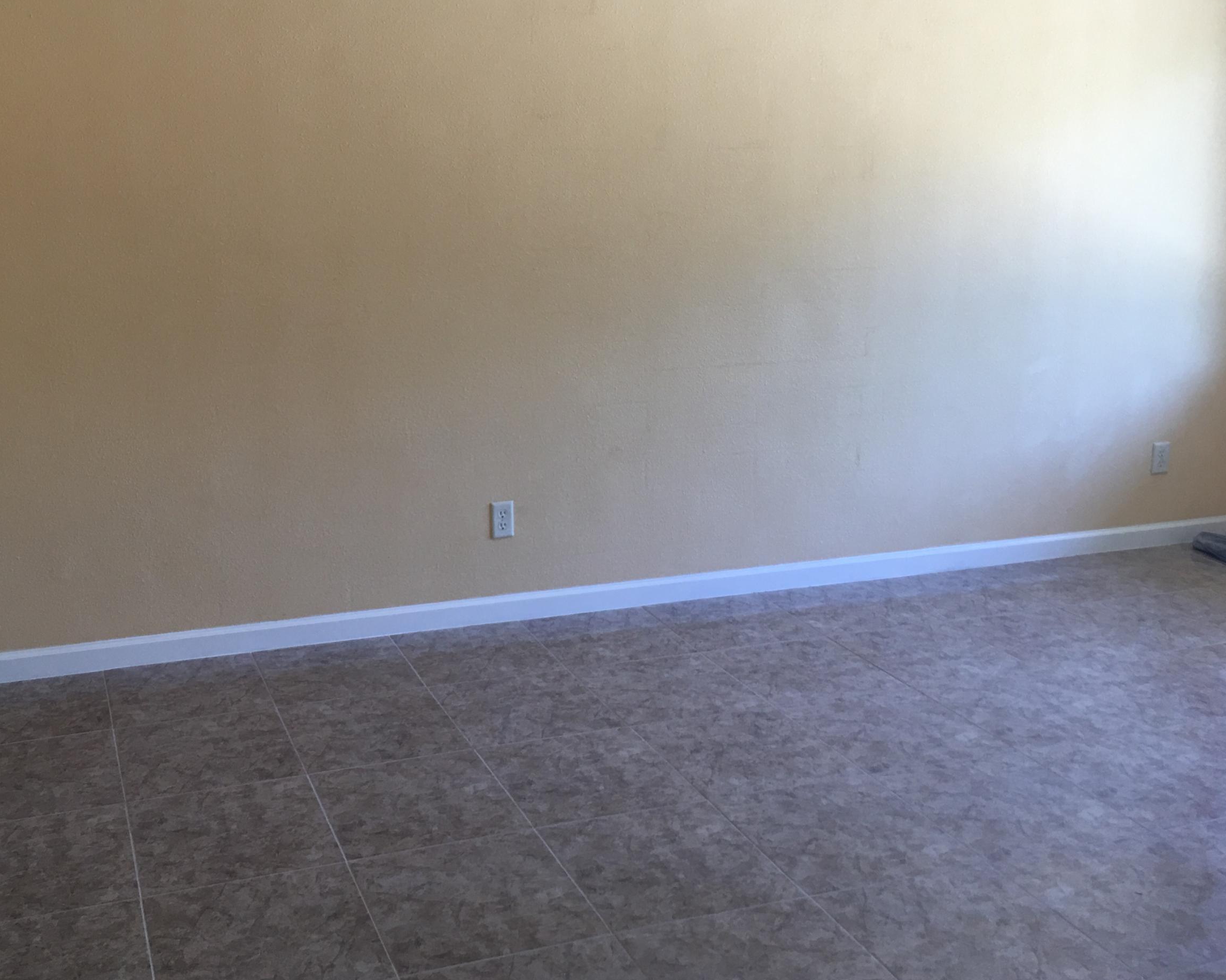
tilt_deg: -11.1
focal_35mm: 37
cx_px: 458
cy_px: 447
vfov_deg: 40.1
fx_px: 1343
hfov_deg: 48.6
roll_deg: +0.8
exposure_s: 1/40
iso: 25
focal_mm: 4.15
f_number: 2.2
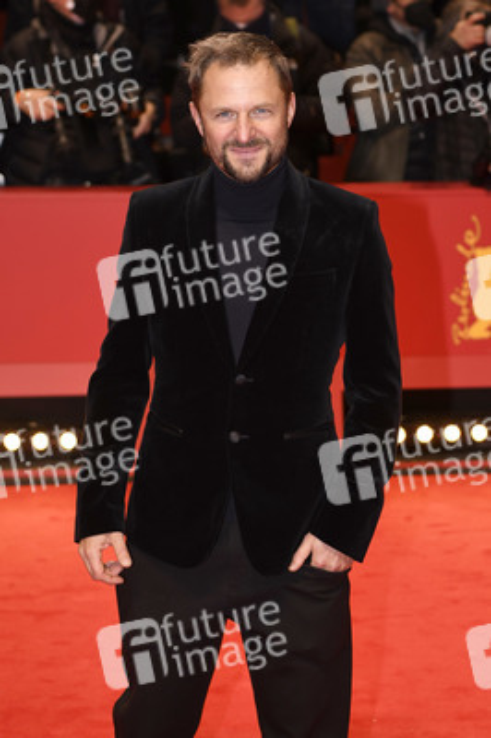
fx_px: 1434
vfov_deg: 28.9
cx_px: 246
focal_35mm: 70
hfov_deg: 19.4
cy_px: 369
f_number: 3.5
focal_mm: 70
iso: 800
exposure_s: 1/320
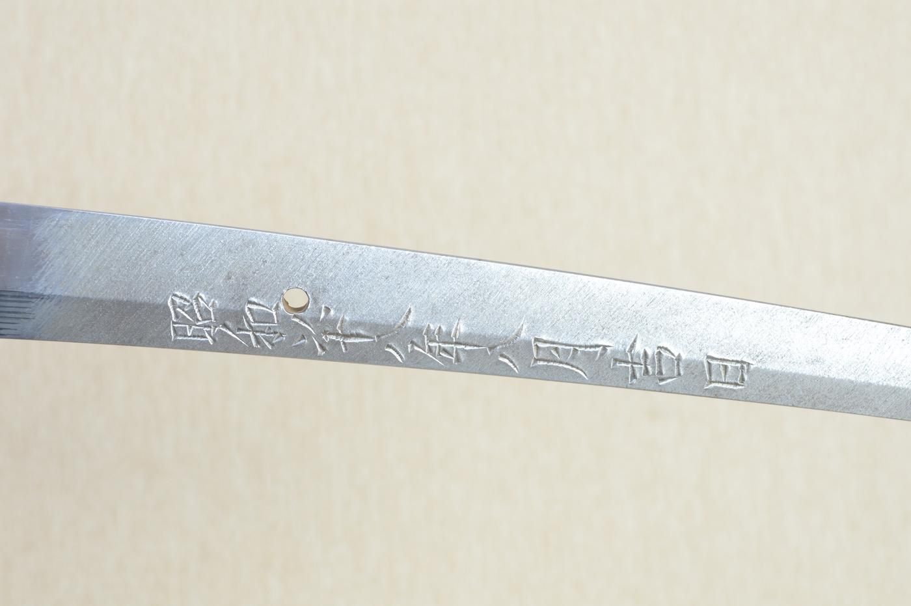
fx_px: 2351
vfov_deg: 14.7
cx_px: 456
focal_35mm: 93
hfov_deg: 21.9
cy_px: 303
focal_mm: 62
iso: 400
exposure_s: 1/1.6
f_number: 11
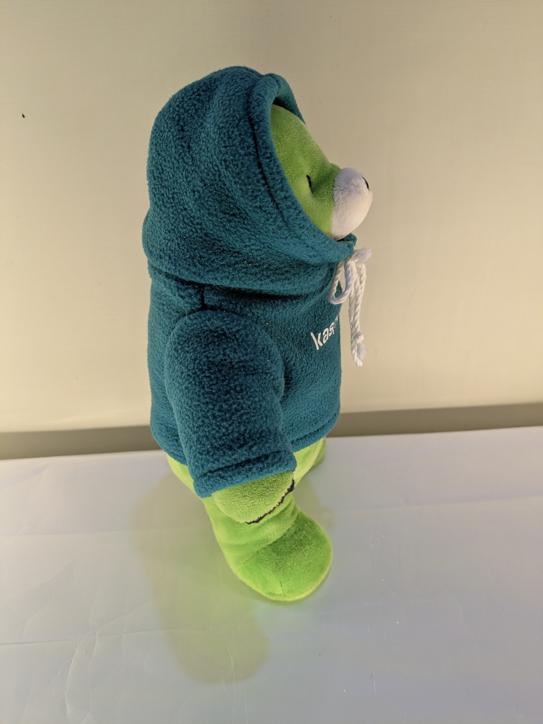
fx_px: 523
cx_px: 272
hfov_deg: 54.9
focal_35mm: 25
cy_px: 362
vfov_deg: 69.4
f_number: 1.89
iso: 196
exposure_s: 1/100
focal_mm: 5.43
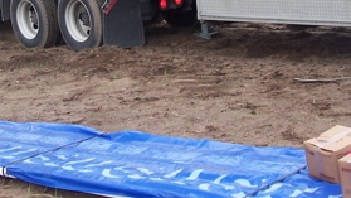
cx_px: 143
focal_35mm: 95
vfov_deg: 12.6
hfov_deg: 22.4
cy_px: -3
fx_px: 884
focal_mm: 6.3
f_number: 2.8
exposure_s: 1/250
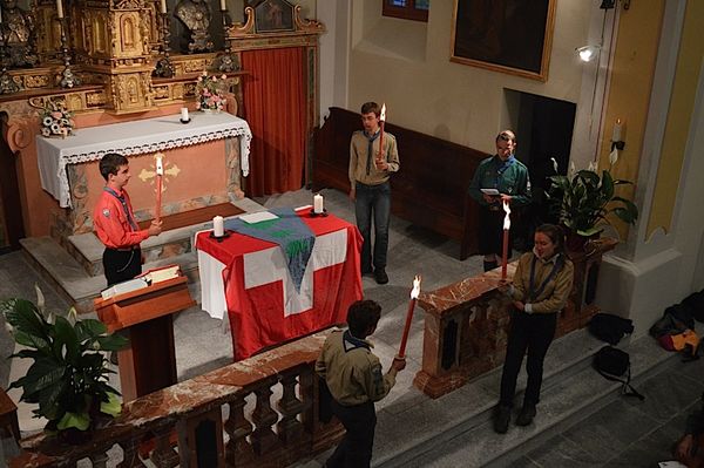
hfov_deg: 49.6
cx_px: 352
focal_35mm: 39
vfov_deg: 34.2
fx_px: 762
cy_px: 234
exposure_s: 1/60
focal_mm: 26
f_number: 4
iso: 2000
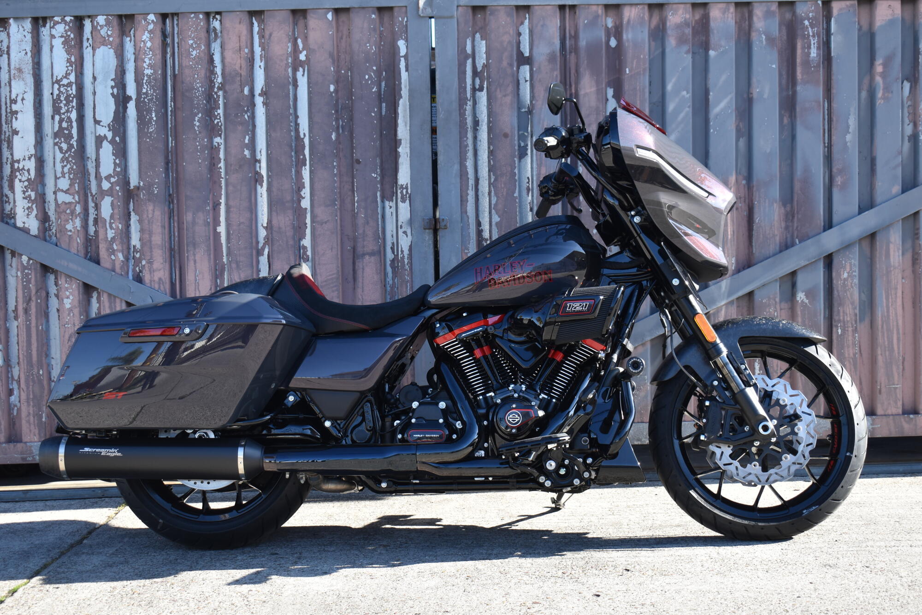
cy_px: 308
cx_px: 461
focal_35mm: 54
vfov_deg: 25.1
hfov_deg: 36.9
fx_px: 1383
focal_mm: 36
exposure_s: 1/250
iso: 200
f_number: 6.3
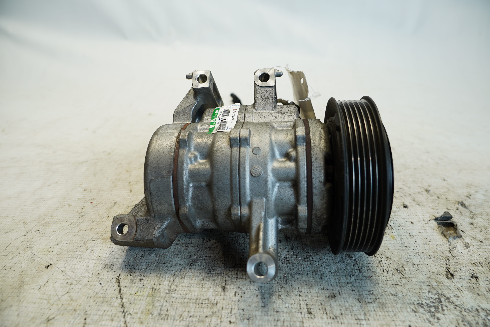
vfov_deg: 53.1
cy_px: 164
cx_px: 245
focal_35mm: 24
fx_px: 327
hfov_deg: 73.7
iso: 200
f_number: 4
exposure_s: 1/60
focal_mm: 16
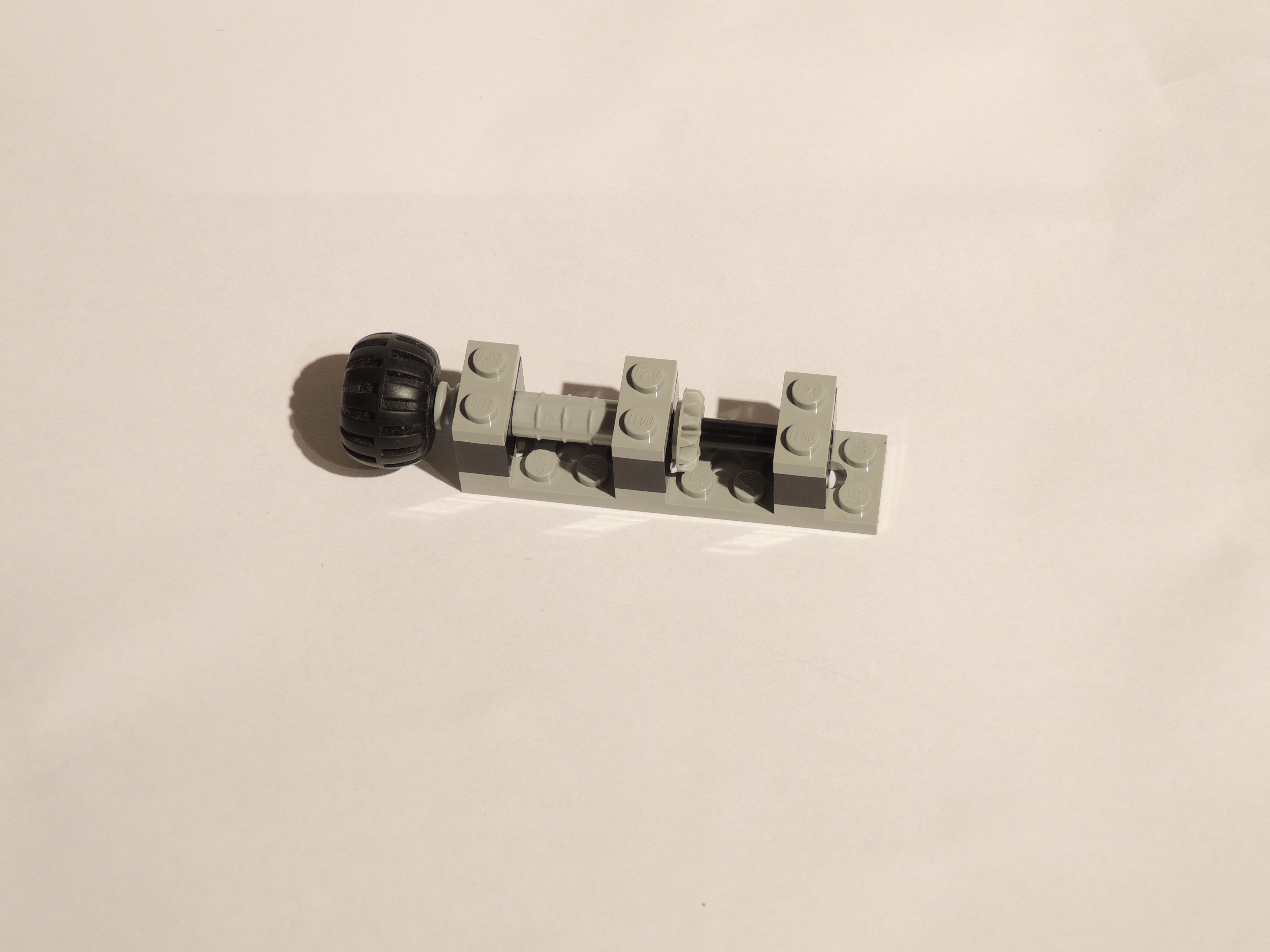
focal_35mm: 100
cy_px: 476
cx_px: 635
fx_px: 3669
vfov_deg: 14.8
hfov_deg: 19.6
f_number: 4.1
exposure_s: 1/2.5
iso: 100
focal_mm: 17.8
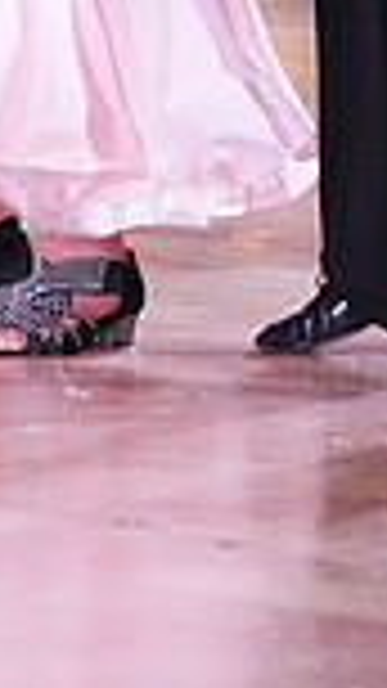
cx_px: -38
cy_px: -427
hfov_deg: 1.6
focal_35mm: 781
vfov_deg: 2.8
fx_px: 14256
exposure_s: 1/320
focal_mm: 197
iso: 8000
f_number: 5.6
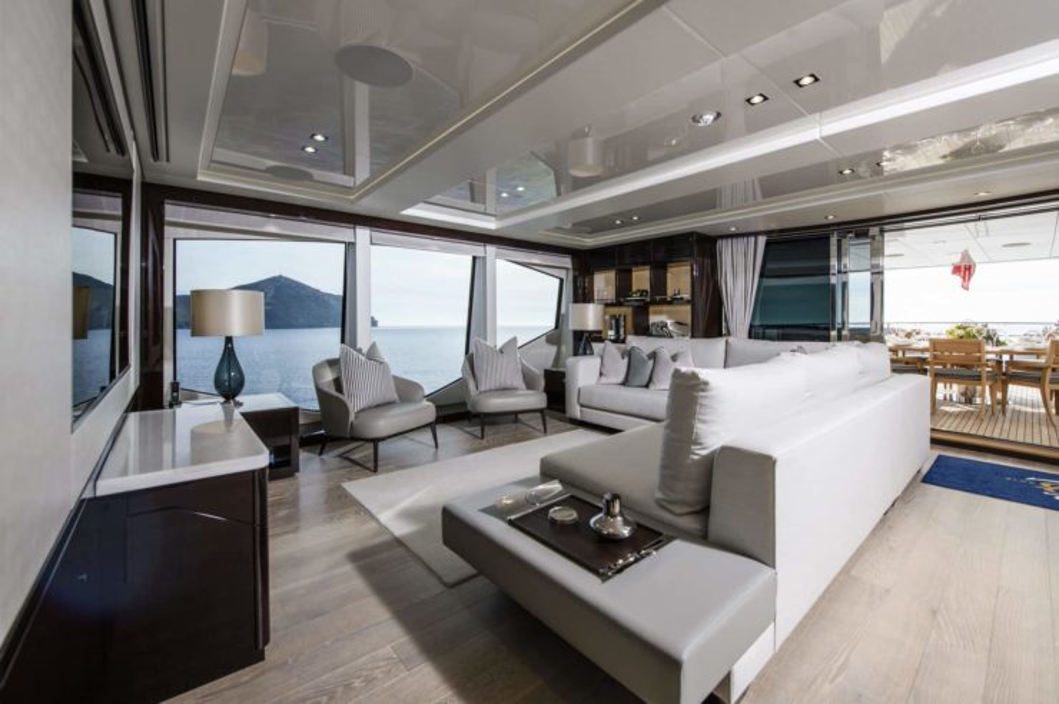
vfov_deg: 81.1
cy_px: 352
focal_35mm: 14
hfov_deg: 104.3
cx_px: 530
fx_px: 411
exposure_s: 1/160
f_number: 8
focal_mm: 14
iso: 200
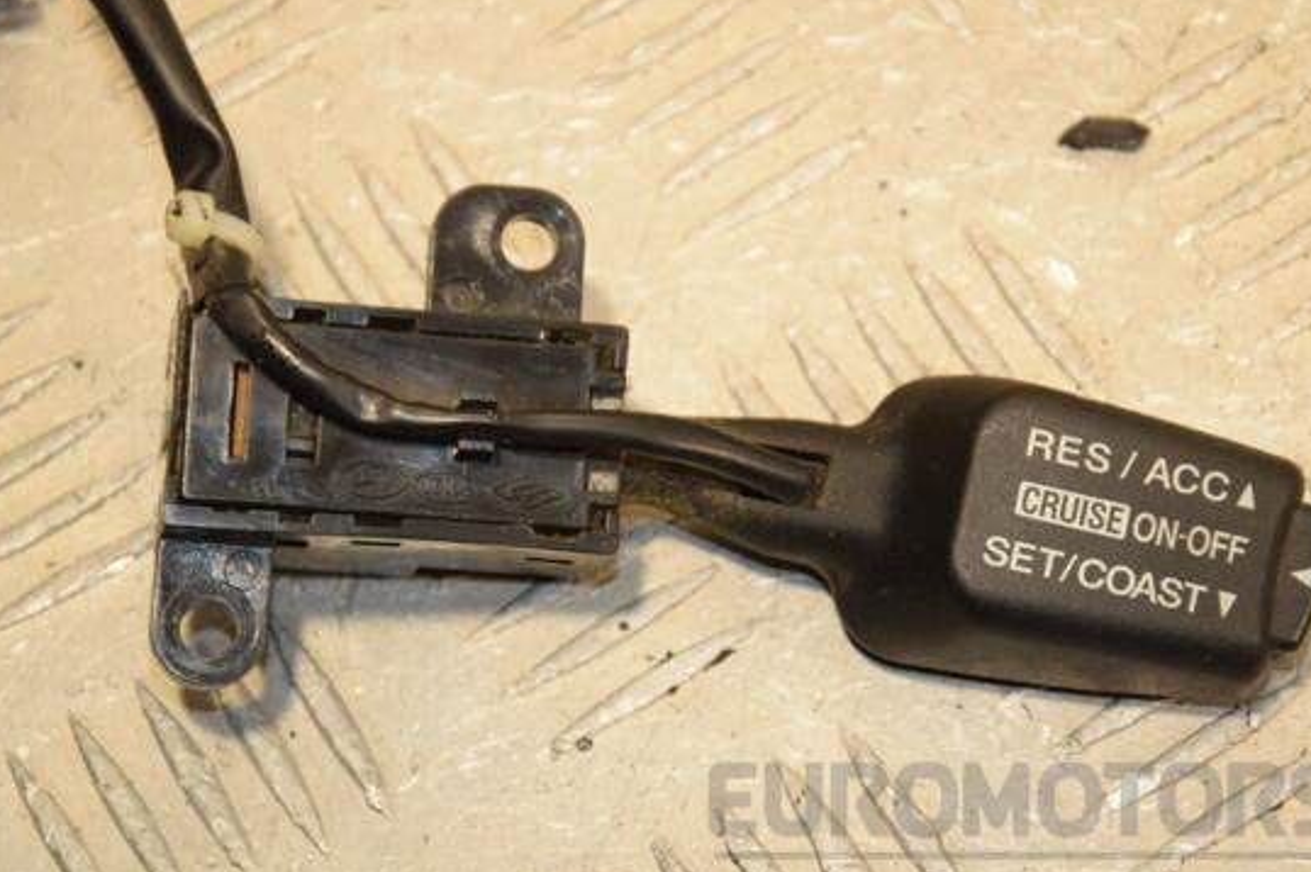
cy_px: 475
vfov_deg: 8.9
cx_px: 663
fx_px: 5605
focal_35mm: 154
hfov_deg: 13.3
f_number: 6.3
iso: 800
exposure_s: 1/200
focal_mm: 92
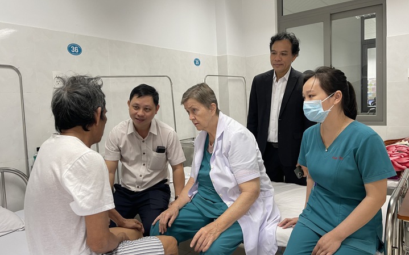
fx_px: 312
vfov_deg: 44.5
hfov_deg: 66.5
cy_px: 128
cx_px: 205
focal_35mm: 28
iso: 64
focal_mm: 5.1
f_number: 1.6
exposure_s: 1/50
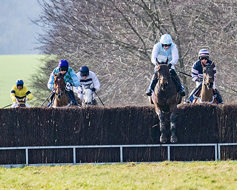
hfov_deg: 1.8
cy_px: 15
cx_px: 260
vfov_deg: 1.5
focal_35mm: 1054
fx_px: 7393
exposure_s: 1/2500
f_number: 4
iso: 400
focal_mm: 250
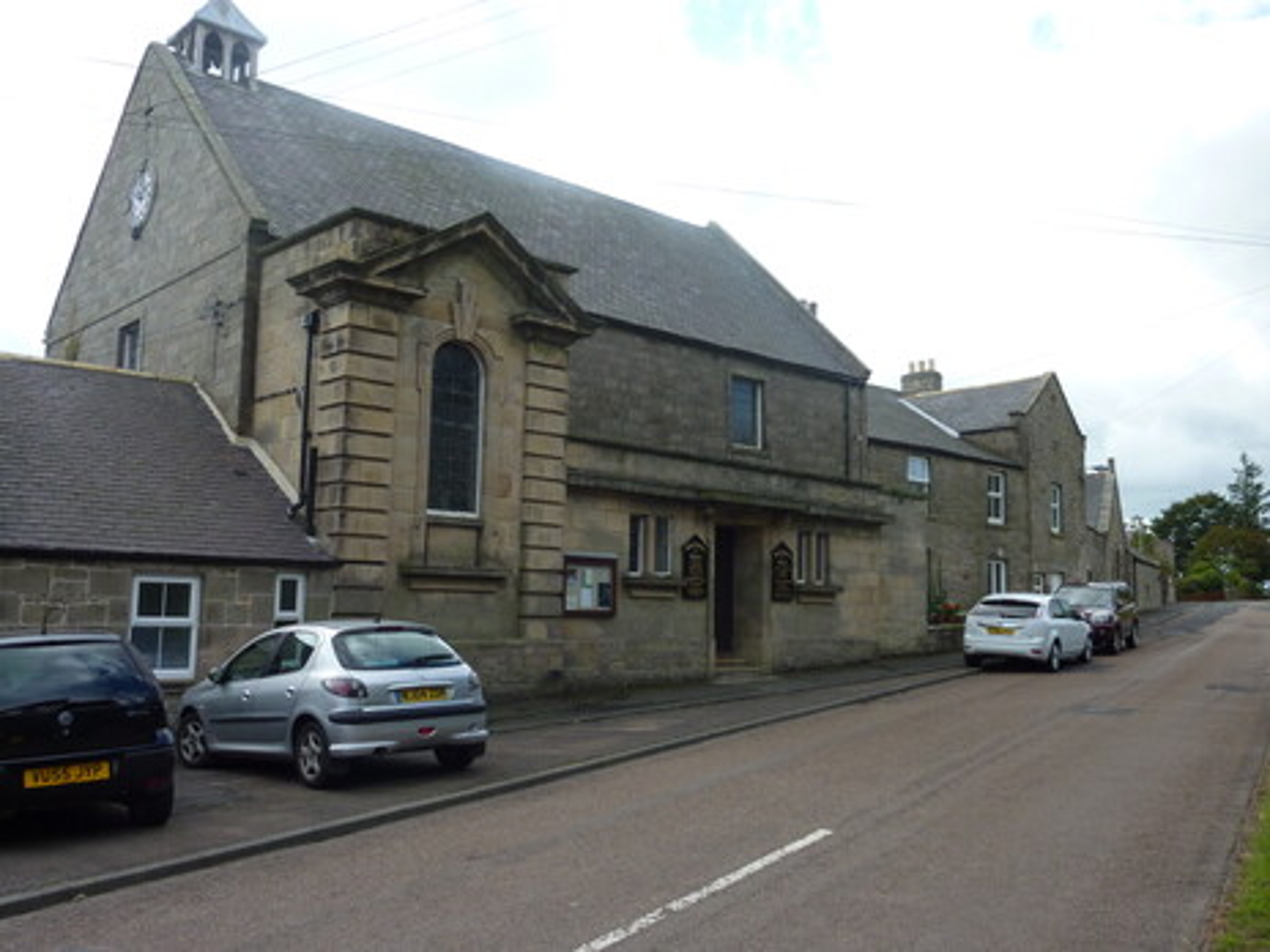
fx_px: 1101
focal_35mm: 30
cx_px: 635
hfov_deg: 60.0
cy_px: 476
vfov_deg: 46.8
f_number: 3.4
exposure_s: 1/500
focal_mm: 5
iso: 100
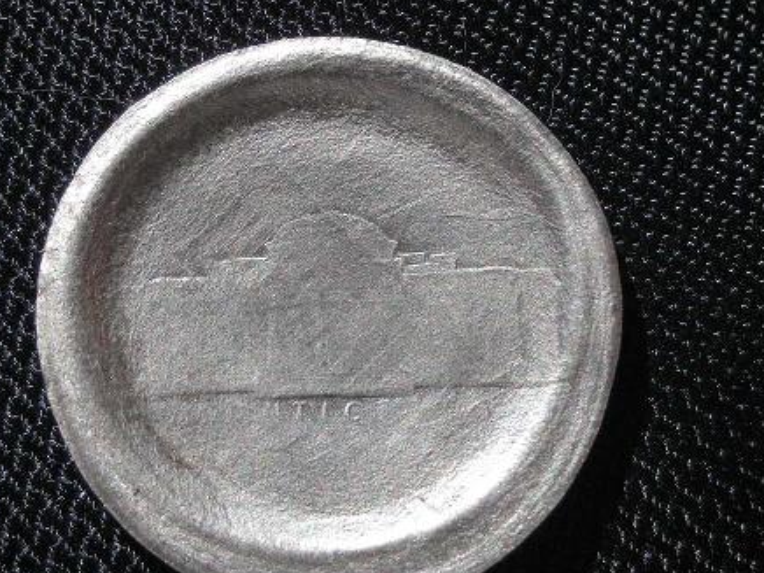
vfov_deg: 14.6
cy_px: 298
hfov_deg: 19.4
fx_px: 2229
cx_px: 371
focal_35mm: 101
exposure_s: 1/250
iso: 50
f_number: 4.5
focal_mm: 14.3
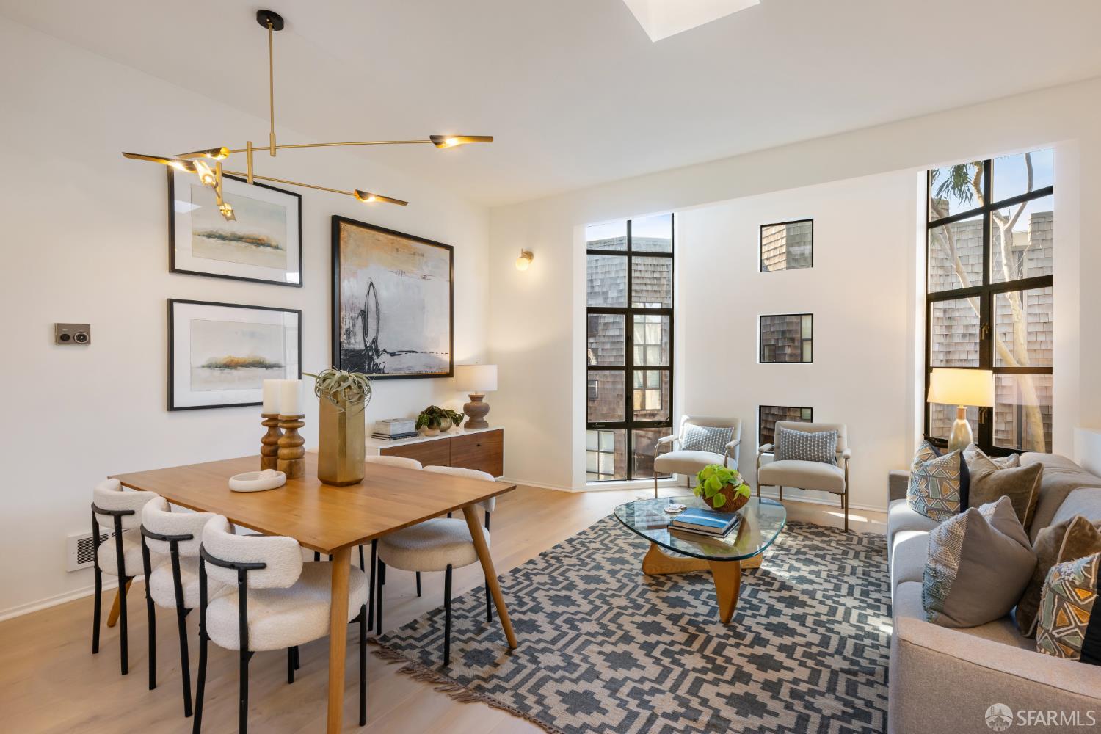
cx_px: 550
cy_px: 367
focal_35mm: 16
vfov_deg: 72.1
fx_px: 505
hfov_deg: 95.0
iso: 400
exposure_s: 1/13
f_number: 11
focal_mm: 16.5
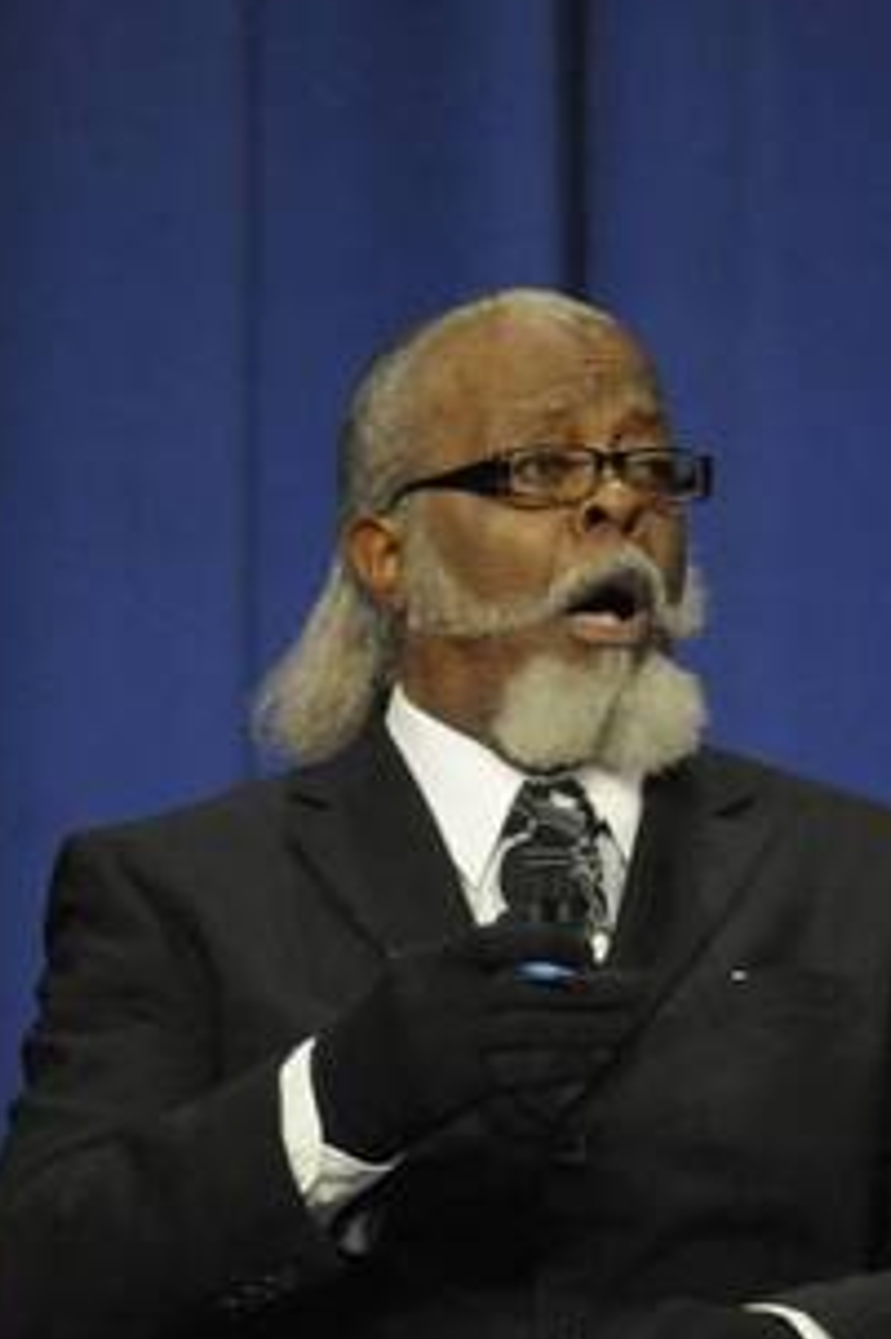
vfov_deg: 1.7
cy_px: 776
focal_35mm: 1239
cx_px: 550
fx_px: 46047
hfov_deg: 1.1
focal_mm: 600
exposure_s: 1/1000
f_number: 4
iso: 6400
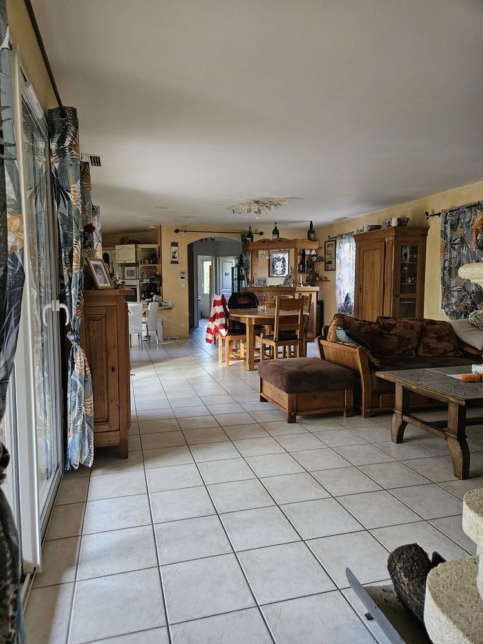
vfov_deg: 73.9
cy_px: 322
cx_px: 242
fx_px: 428
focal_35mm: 23
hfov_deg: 58.9
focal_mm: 5.4
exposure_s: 1/120
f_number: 1.8
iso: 800
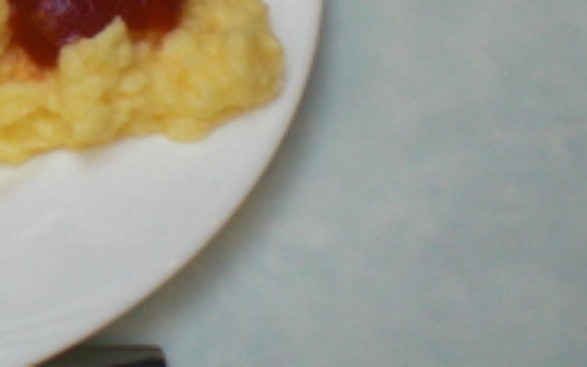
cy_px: -128
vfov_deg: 9.2
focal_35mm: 140
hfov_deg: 14.3
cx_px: -188
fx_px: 2240
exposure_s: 1/100
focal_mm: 6.3
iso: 200
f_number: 3.1
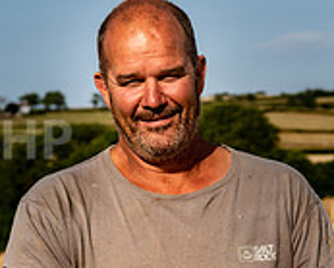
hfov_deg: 16.4
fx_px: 1159
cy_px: 270
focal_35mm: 117
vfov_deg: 13.0
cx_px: 207
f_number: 4.5
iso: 64
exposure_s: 1/1000
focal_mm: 48
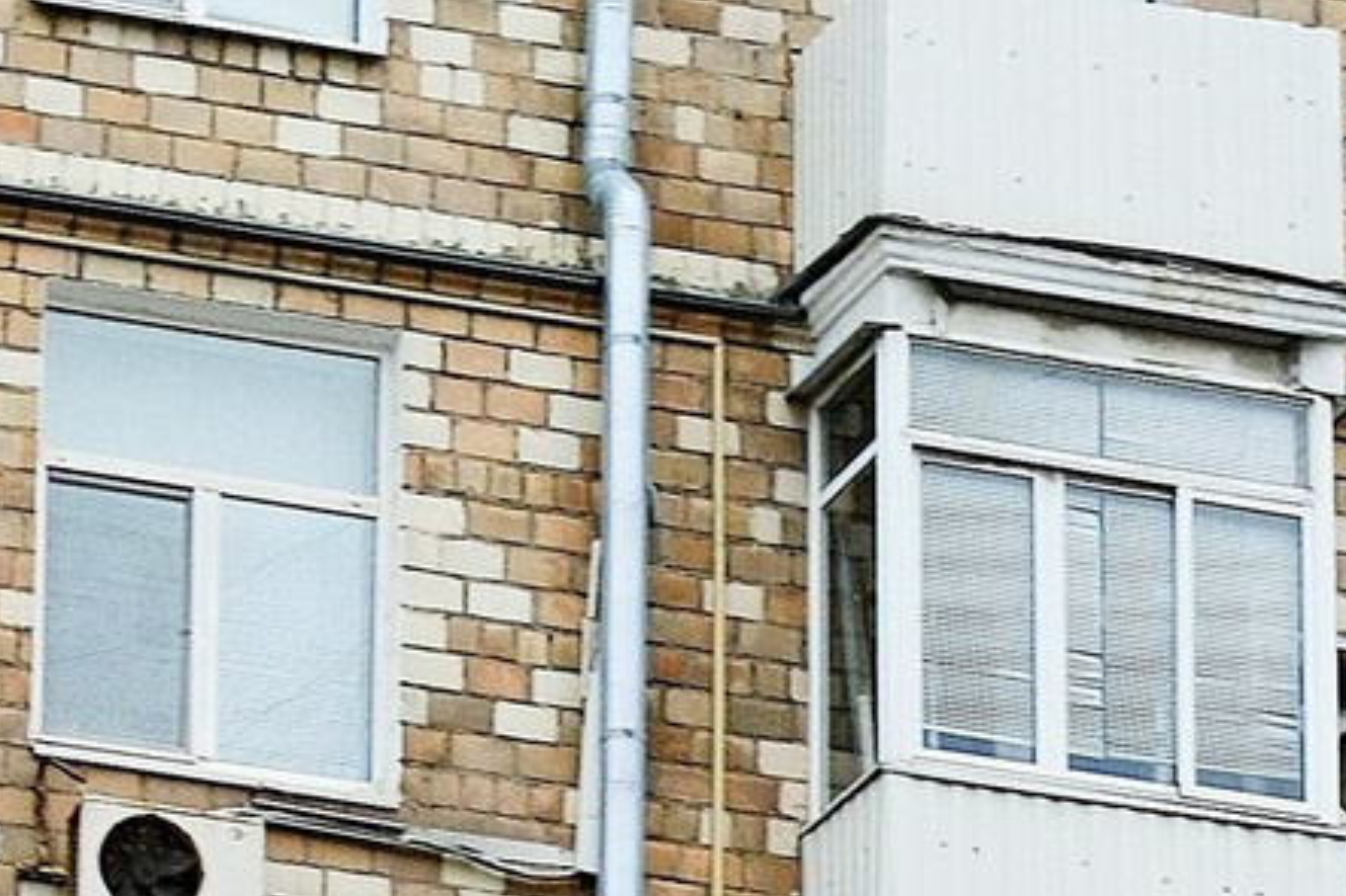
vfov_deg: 5.7
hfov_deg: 8.7
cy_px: 1447
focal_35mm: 237
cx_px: 219
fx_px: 8857
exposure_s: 1/680
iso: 640
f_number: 4
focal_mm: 27
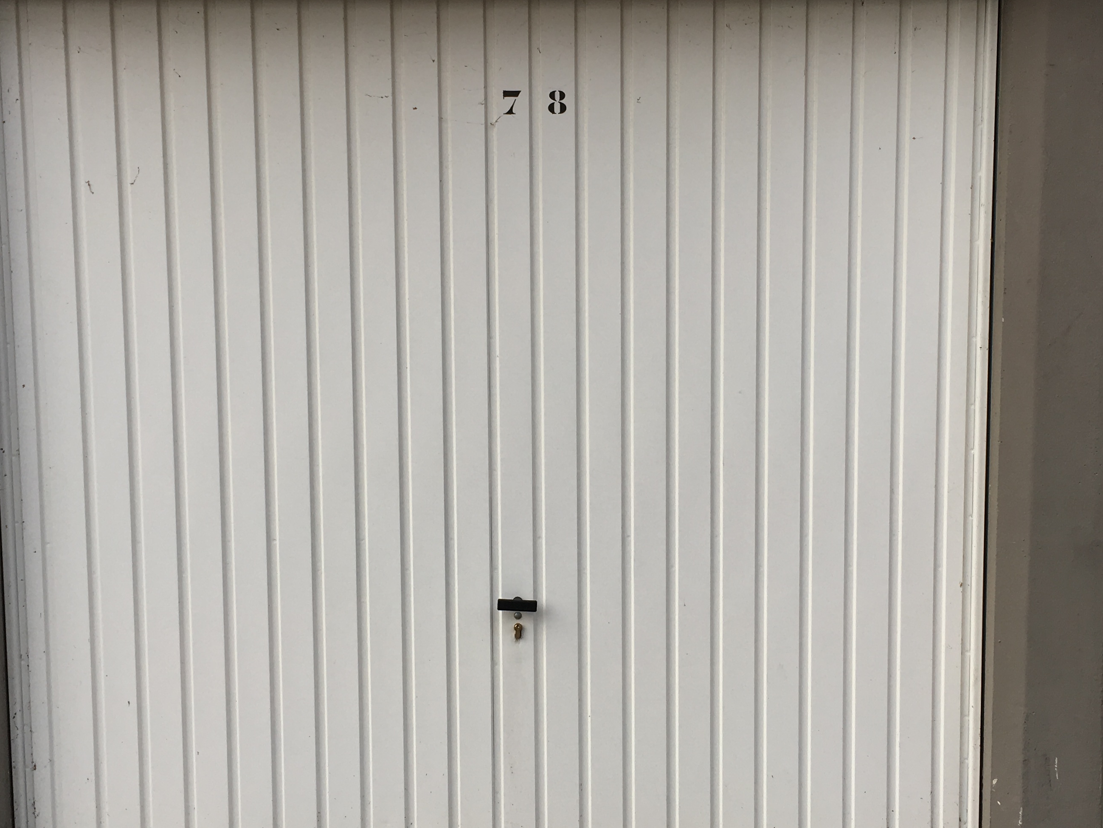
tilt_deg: -7.3
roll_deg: +1.4
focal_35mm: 45
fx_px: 1434
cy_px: 400
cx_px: 561
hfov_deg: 42.1
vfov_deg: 32.2
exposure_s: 1/358
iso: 25
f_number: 2.2
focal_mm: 4.15
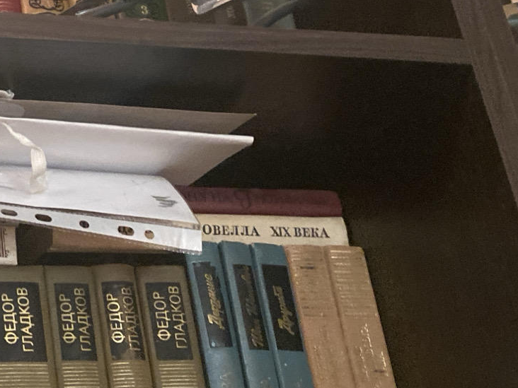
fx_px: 1062
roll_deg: +1.2
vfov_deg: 20.5
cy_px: 92
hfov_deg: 24.0
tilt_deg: +27.4
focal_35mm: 71
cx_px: -156
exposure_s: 1/25
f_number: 1.8
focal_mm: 4.25
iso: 640
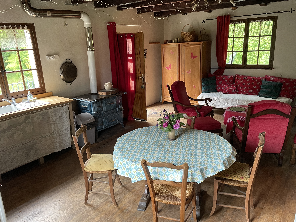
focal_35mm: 26
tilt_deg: -17.0
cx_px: 148
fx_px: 222
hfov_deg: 67.3
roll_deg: +2.4
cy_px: 111
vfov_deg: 53.1
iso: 250
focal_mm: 4.2
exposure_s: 1/60
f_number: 1.6
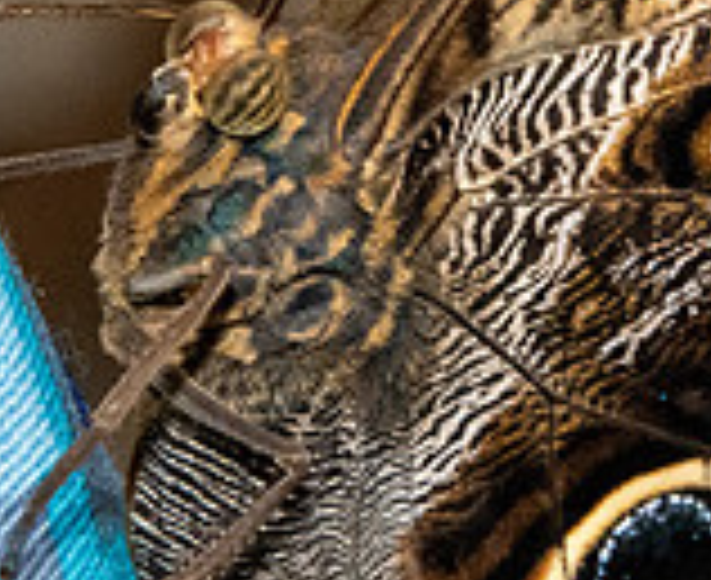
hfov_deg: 1.6
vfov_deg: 1.3
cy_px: 189
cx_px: 552
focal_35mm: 1194
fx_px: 25328
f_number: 16
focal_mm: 300
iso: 6400
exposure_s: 1/200
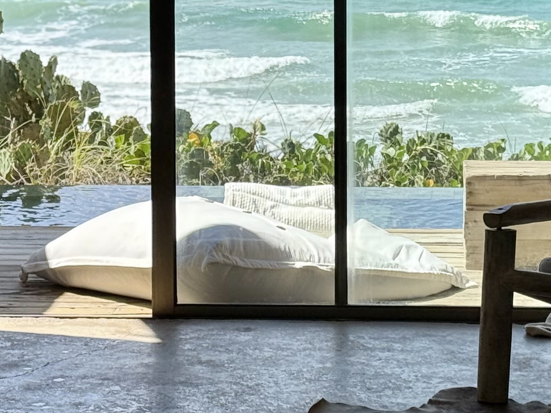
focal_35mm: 147
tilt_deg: -6.9
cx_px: 309
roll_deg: +0.7
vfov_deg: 10.1
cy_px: 101
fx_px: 2339
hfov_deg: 13.4
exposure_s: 1/3096
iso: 64
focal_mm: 6.76
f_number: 1.78
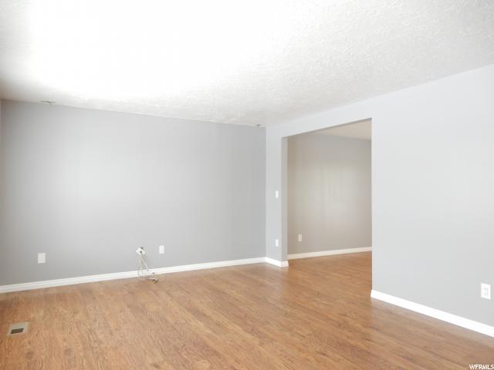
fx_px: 343
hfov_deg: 71.6
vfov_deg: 56.8
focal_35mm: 24
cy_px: 185
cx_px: 247
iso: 280
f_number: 3.4
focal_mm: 4.3
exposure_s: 1/30
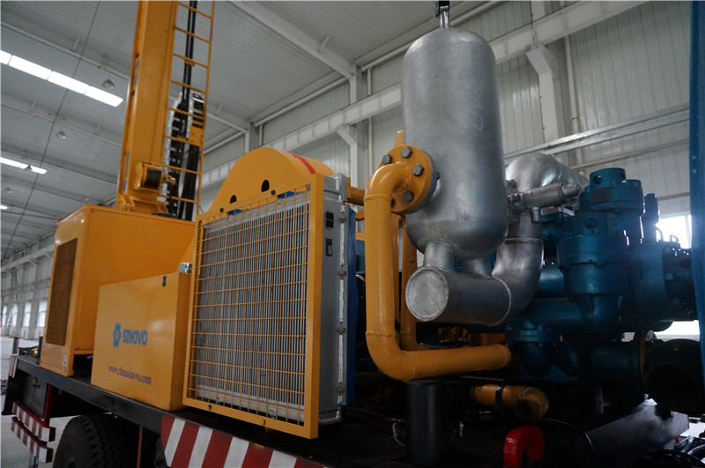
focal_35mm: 24
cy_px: 234
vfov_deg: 53.0
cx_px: 352
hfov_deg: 73.8
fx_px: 469
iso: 2000
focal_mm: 16
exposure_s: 1/160
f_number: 3.5
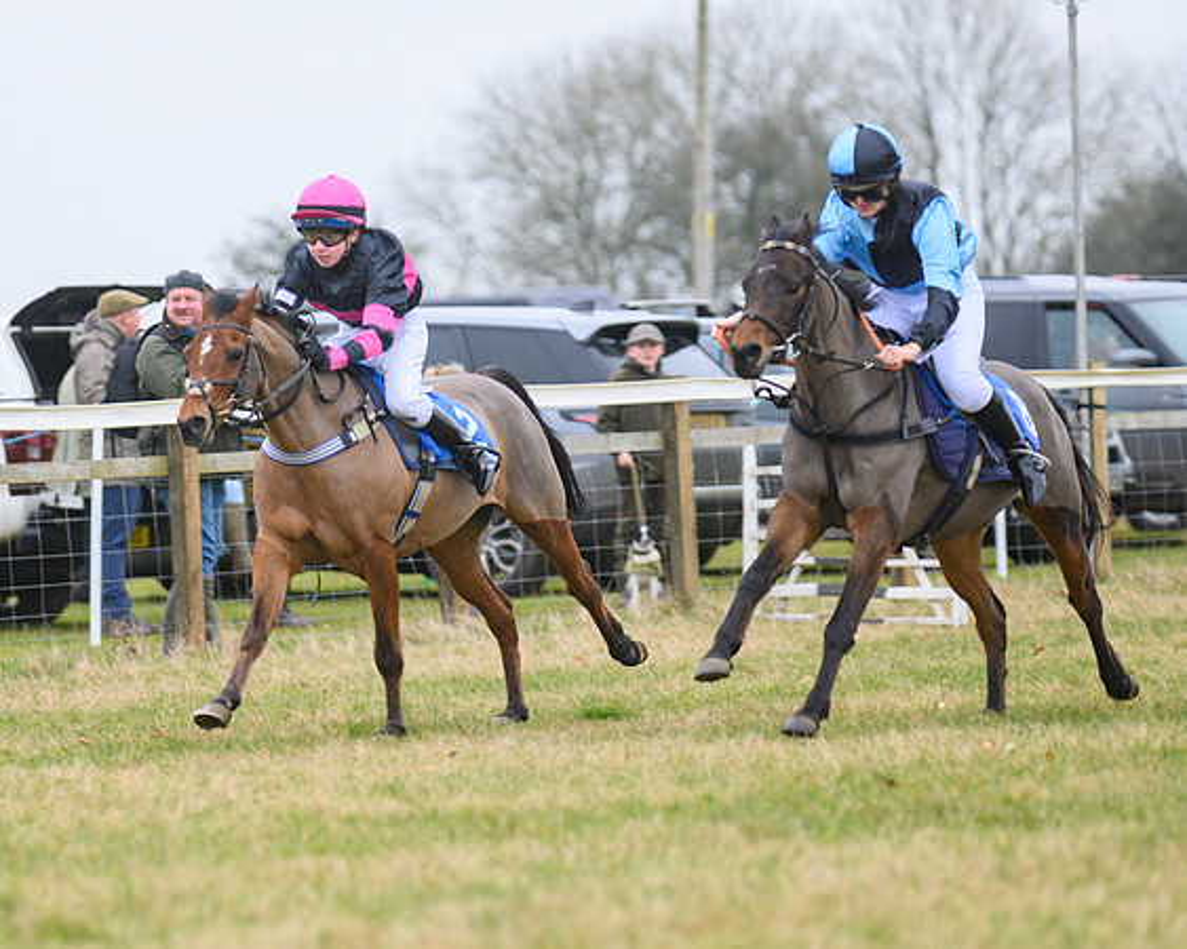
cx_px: 332
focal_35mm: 245
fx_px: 8592
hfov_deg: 7.9
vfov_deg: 6.3
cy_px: 422
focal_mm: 180
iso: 800
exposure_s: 1/500
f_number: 4
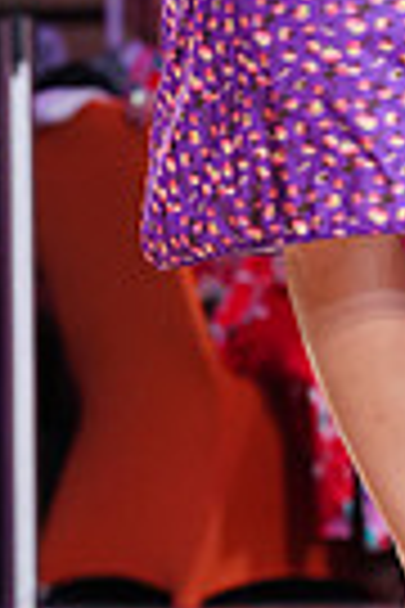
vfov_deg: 3.8
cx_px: 628
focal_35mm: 545
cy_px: -387
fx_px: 9196
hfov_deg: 2.5
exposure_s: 1/200
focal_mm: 127
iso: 2000
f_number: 4.5
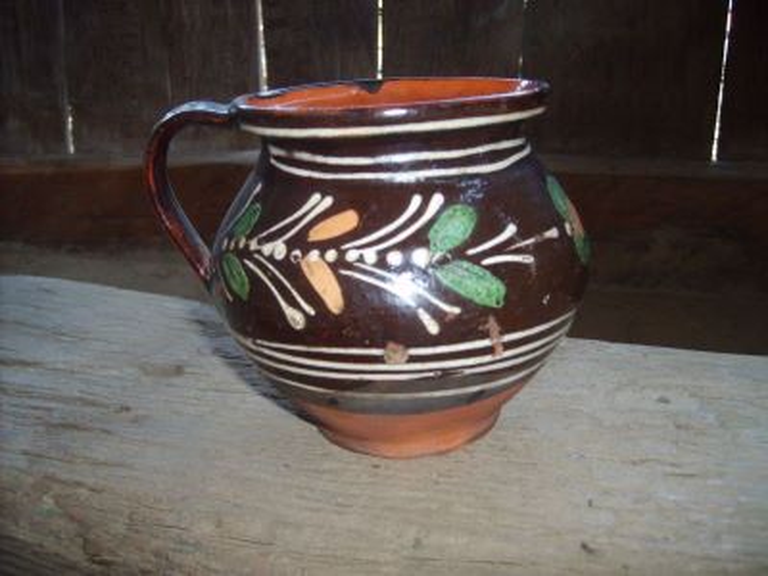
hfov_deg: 52.6
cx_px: 384
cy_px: 288
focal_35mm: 35
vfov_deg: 40.7
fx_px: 777
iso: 100
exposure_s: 1/45
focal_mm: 5.8
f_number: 2.8
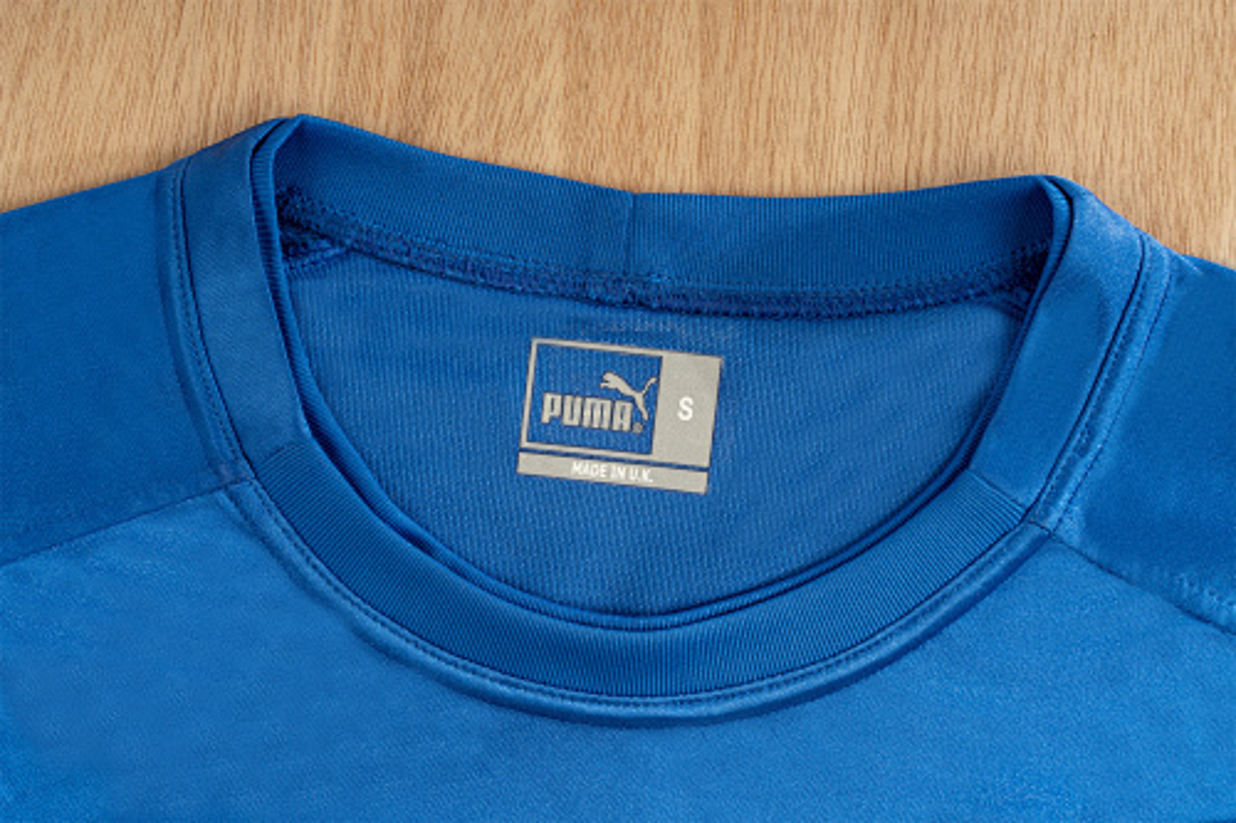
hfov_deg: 36.3
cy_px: 412
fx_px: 1888
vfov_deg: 24.6
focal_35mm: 55
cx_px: 618
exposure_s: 1/125
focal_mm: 55
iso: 100
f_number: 9
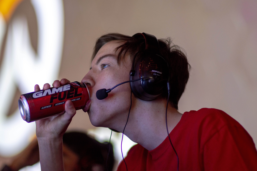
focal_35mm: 128
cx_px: 128
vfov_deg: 10.8
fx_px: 910
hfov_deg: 16.1
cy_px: 86
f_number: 1.6
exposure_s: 1/250
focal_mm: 85
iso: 500
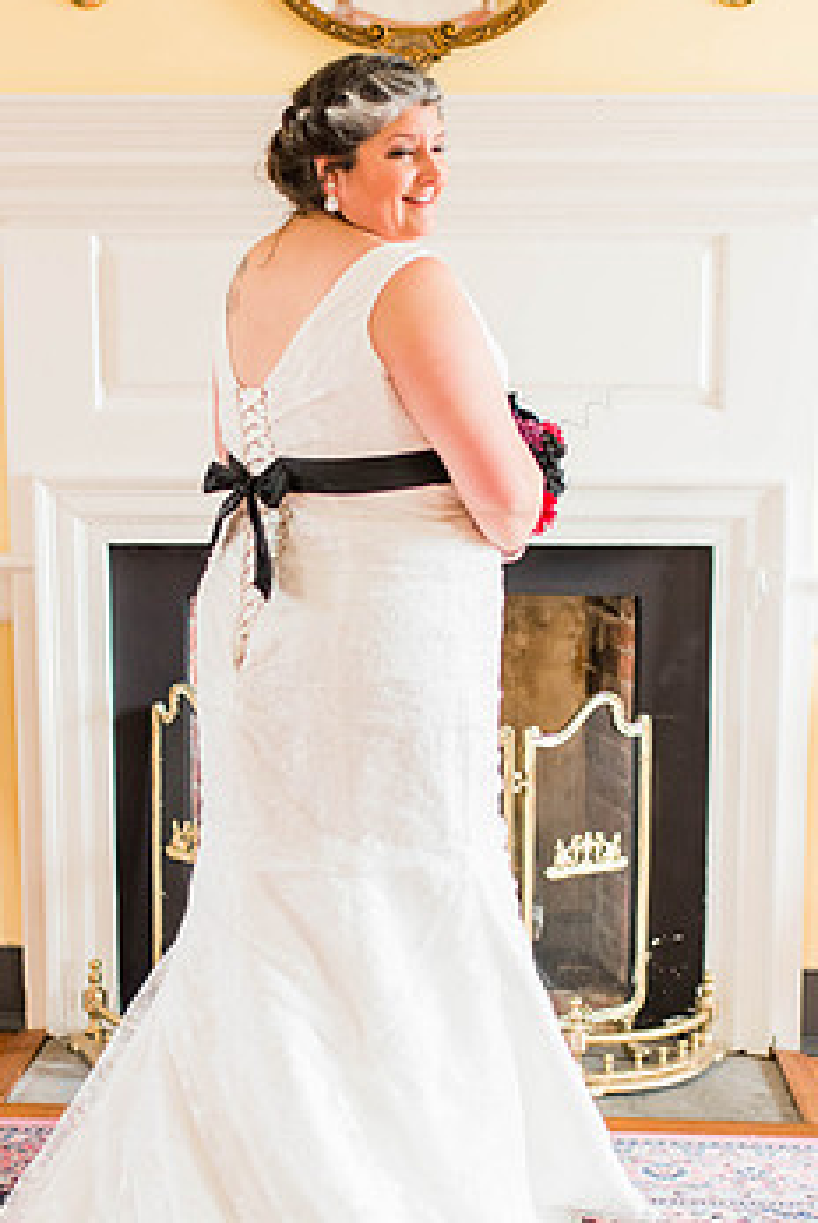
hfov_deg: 20.1
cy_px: 719
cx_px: 388
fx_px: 2313
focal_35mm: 68
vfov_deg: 29.6
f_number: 1.8
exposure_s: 1/100
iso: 800
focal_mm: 35
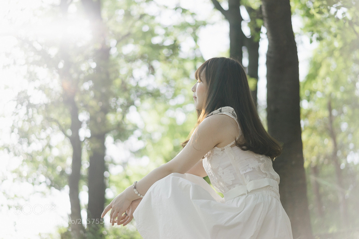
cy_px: 120
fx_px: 548
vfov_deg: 24.6
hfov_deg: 36.3
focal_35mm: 55
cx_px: 180
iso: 100
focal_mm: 55
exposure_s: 1/640
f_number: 1.8
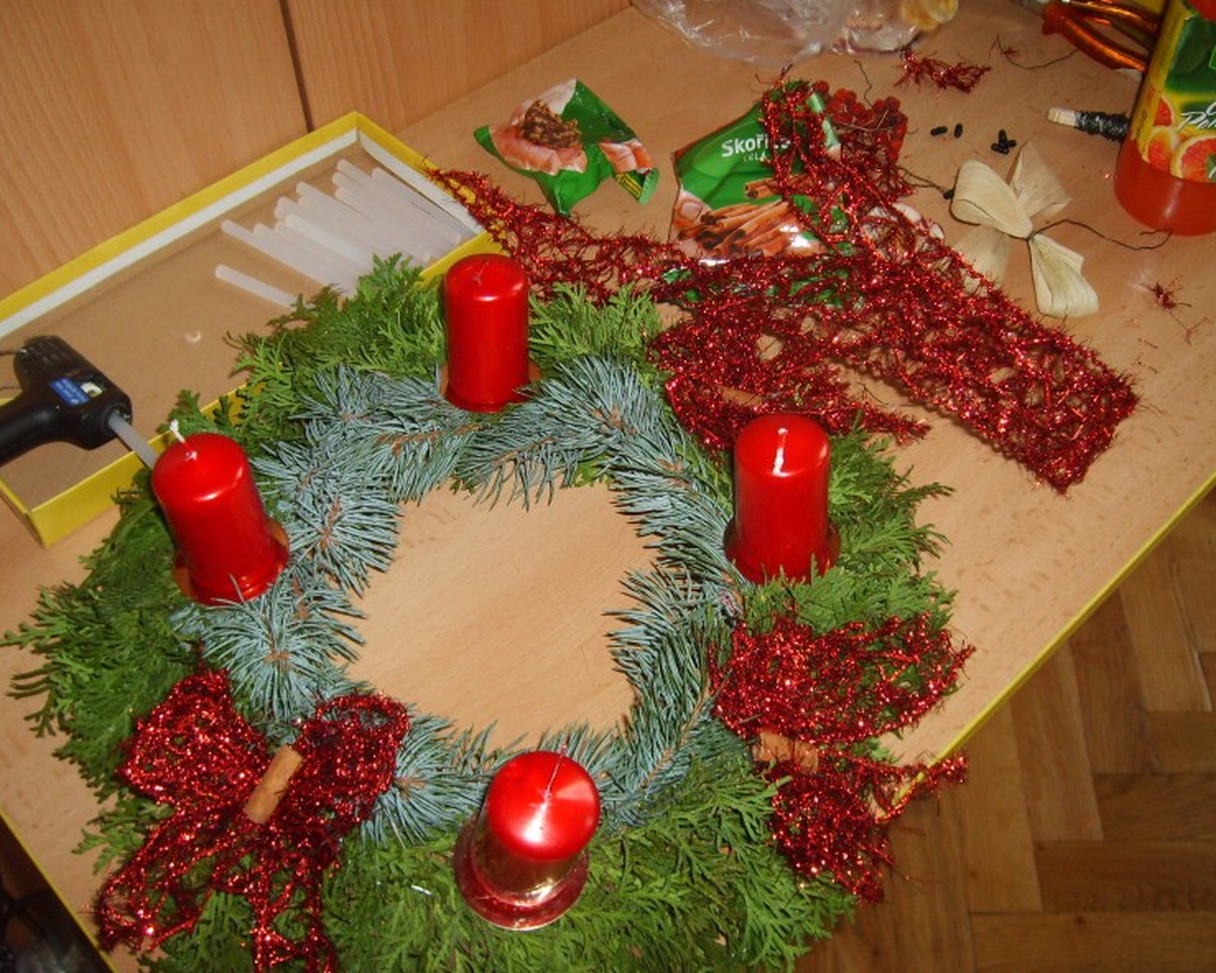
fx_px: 1331
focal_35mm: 37
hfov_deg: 49.1
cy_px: 487
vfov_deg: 40.1
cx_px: 630
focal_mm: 5.8
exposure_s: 1/45
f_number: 2.8
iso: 100
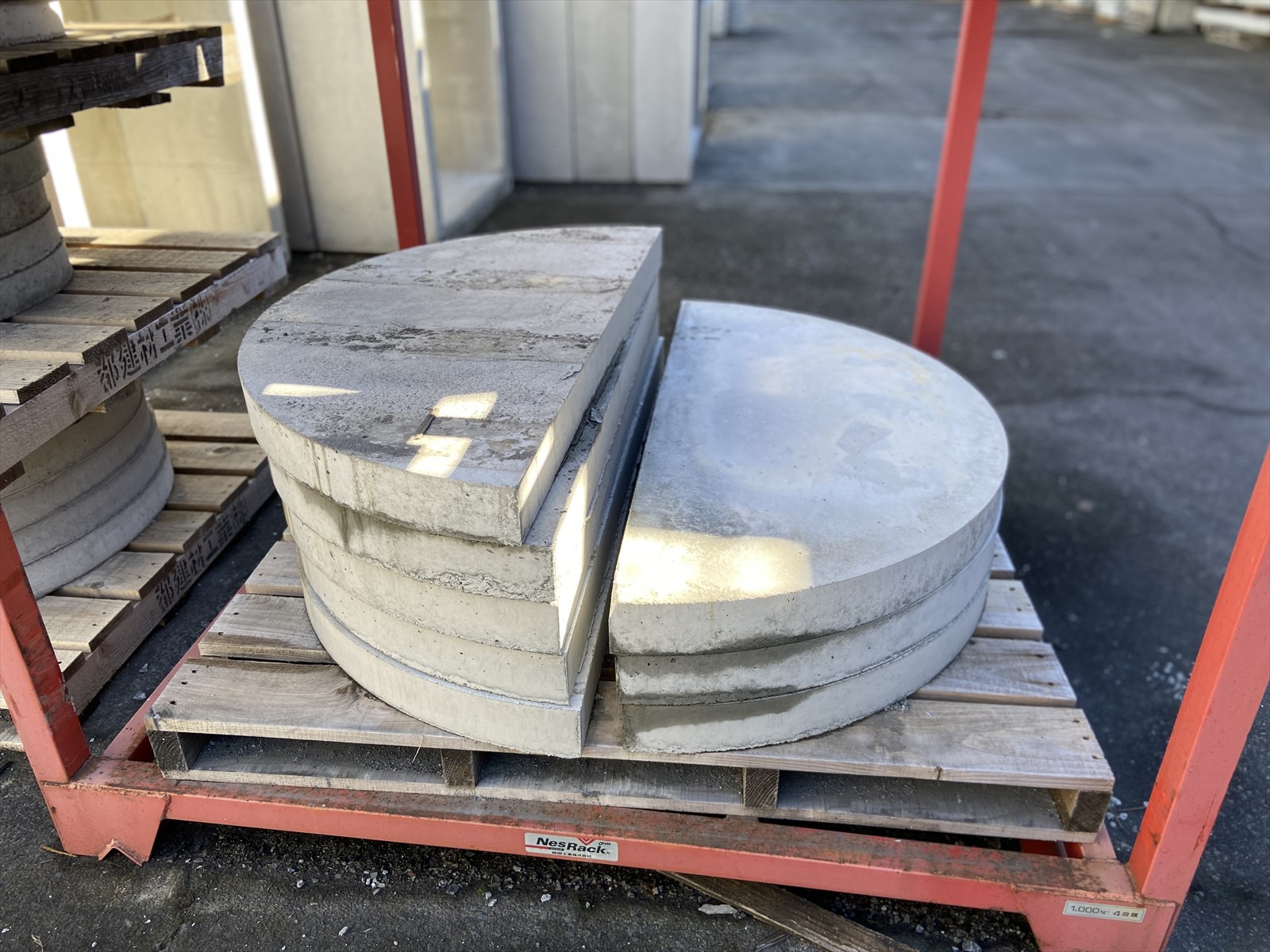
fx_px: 954
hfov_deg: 67.3
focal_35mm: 26
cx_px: 635
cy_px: 476
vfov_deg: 53.1
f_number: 1.8
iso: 32
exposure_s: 1/217
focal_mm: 4.25
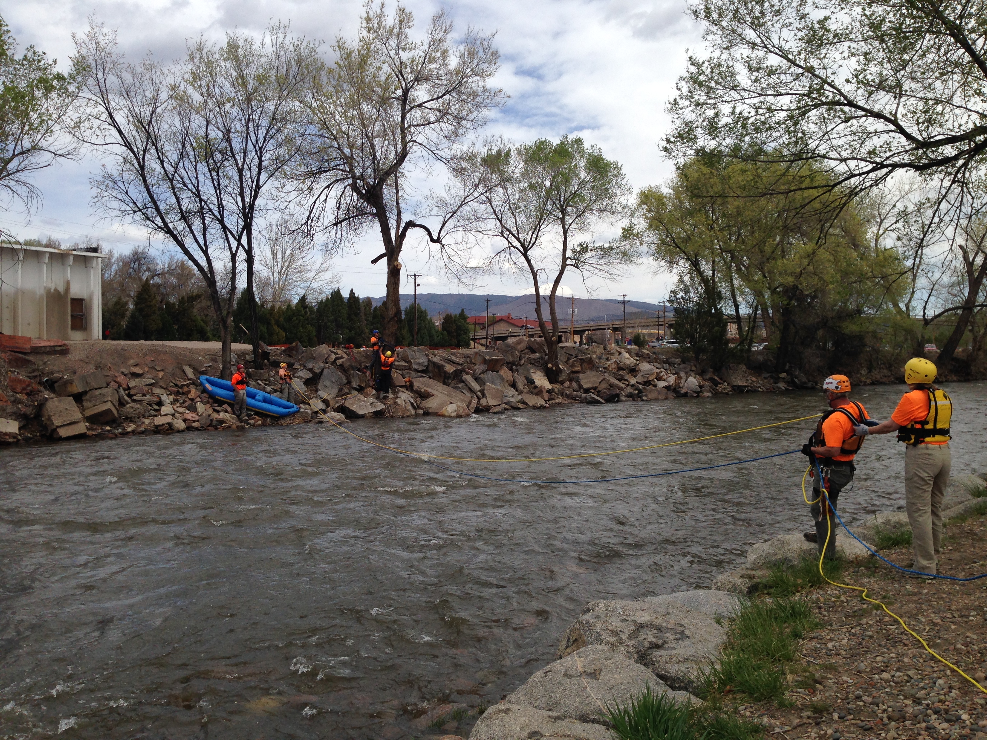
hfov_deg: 55.4
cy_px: 370
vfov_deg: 42.9
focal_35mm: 33
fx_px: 941
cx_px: 494
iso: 50
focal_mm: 4.12
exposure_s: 1/1748
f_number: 2.4
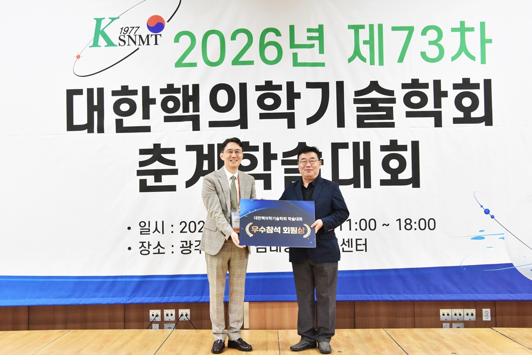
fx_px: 532
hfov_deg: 53.1
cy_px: 178
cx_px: 266
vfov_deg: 36.9
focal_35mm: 36
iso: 6400
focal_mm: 36
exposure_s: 1/160
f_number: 6.3
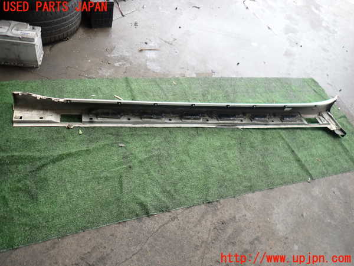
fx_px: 256
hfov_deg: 69.4
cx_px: 177
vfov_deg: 54.9
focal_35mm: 25
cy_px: 133
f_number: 2
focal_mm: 4.5
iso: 125
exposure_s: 1/125
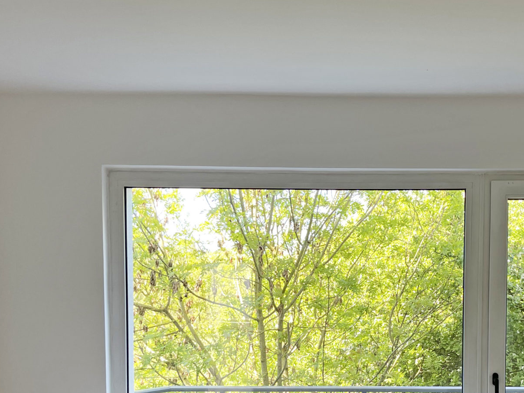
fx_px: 802
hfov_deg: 35.8
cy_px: 347
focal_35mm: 53
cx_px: 347
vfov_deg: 26.7
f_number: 1.6
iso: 40
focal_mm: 5.1
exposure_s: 1/121
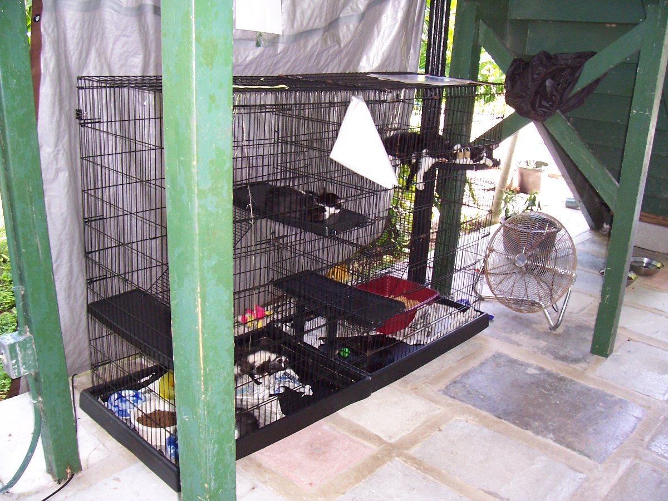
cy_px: 250
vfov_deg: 41.8
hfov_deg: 54.0
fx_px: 656
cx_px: 334
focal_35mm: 34
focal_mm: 5.6
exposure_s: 1/60
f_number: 2.7
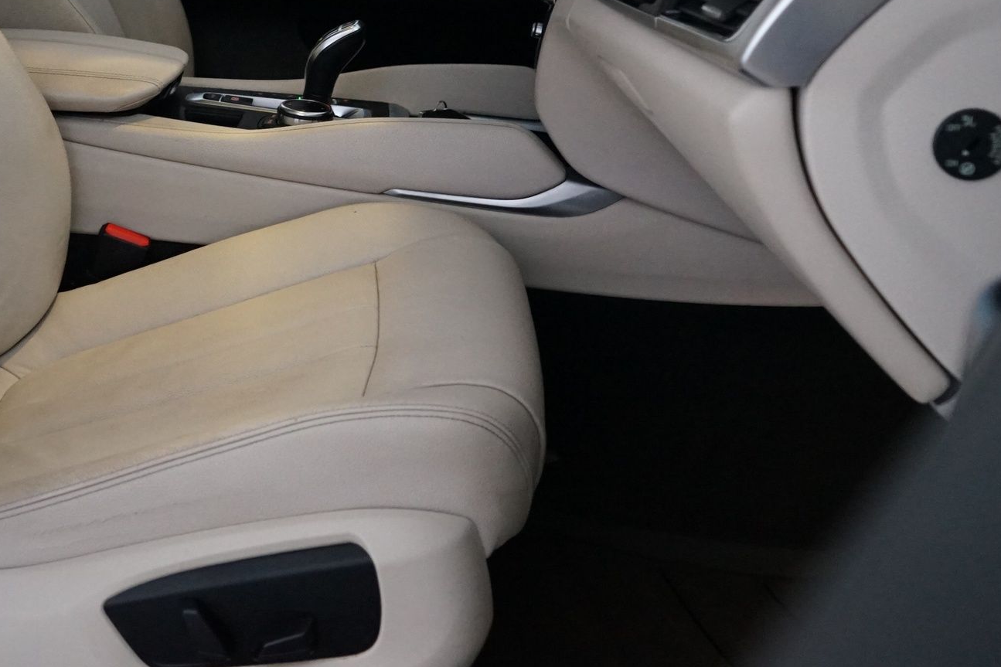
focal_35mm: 56
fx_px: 1557
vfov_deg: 23.6
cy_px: 77
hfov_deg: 35.1
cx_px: 282
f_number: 4.5
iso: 4000
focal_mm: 29
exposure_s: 1/25
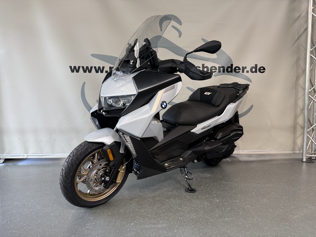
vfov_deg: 56.8
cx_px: 158
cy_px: 118
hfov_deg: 71.6
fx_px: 219
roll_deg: +0.0
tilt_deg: -3.9
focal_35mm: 24
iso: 100
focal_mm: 6.76
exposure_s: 1/100
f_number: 1.78
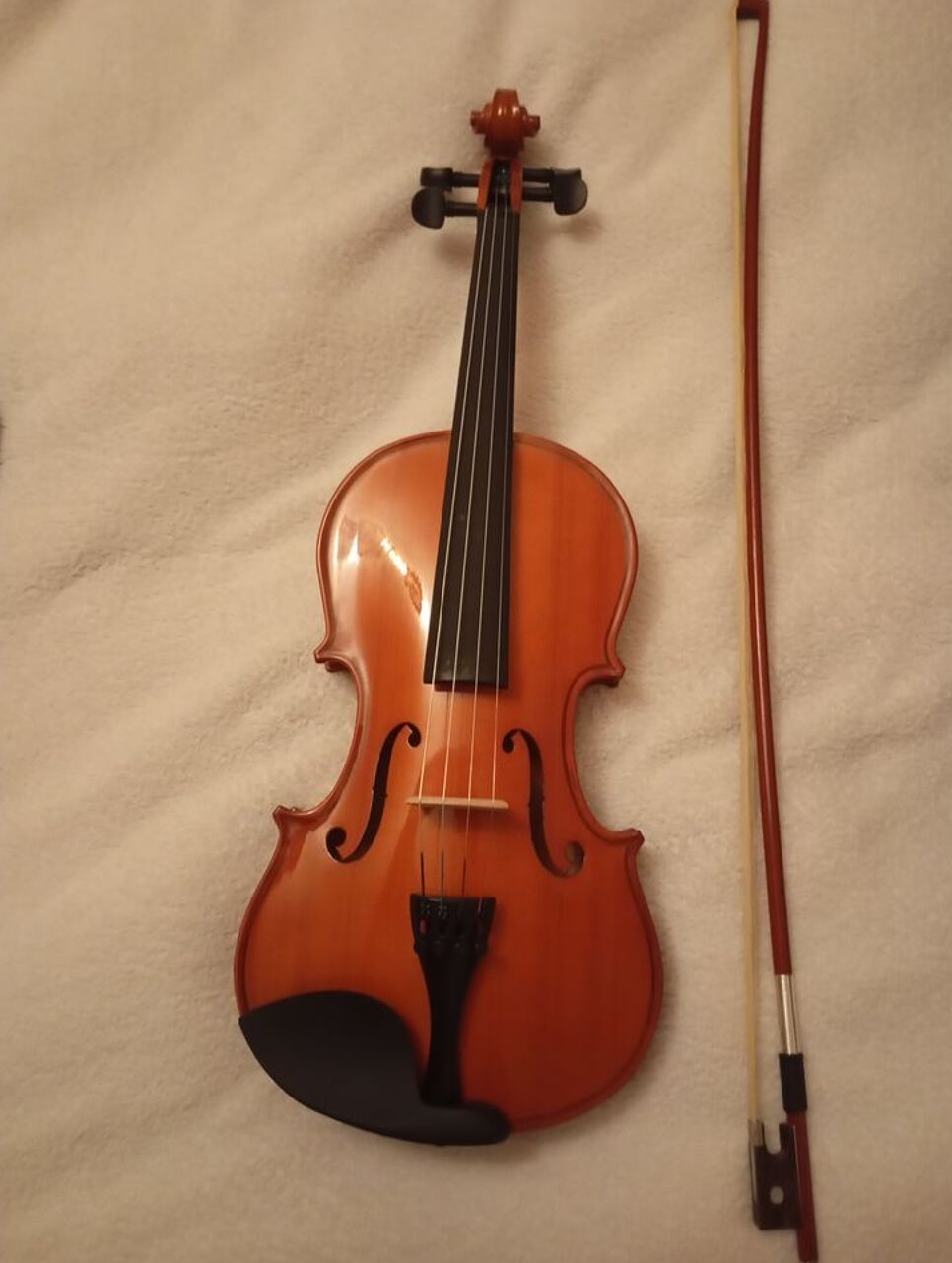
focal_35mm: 29
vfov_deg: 61.6
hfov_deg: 48.4
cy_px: 619
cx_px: 485
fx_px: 1060
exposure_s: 1/16.7
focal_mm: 4.27
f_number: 1.8
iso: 3490
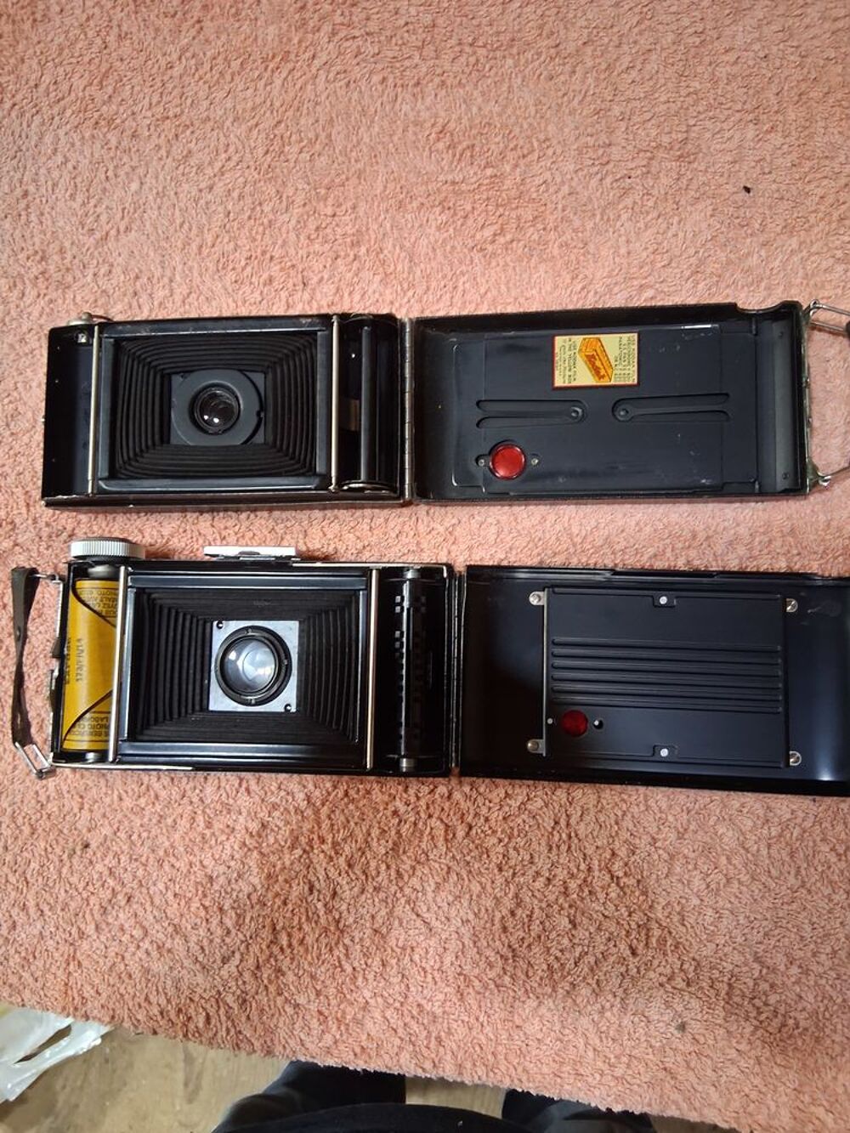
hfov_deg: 53.1
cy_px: 566
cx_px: 425
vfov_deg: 67.3
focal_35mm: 26
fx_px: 851
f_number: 1.8
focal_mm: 3.98
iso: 640
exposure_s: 1/25
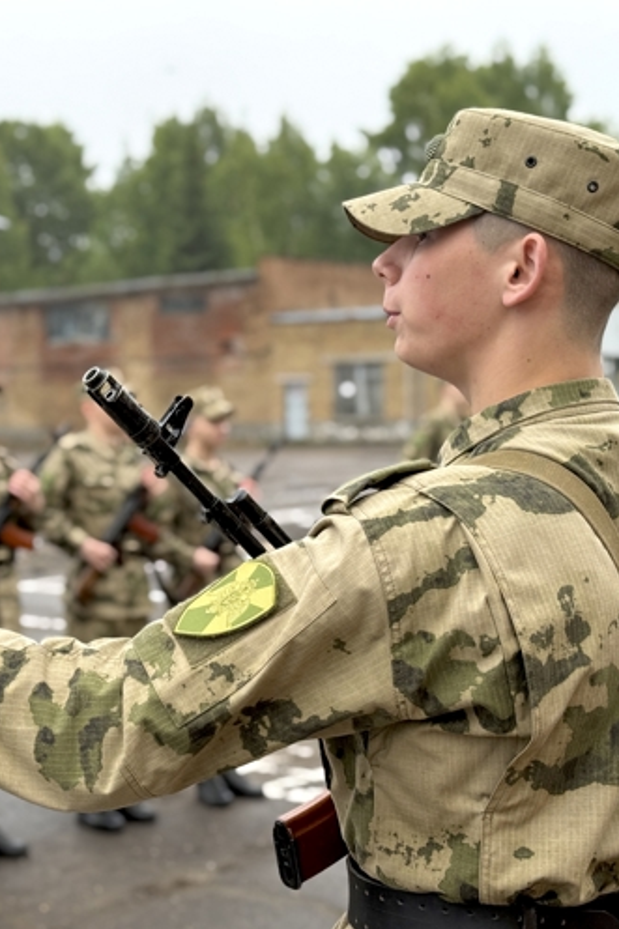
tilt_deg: -1.2
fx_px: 1729
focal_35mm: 67
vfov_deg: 30.1
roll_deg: +1.2
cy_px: 465
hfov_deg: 20.2
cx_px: 210
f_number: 1.78
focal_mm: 6.76
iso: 80
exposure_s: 1/596
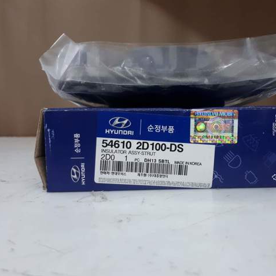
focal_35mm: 32
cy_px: 138
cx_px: 165
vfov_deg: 51.1
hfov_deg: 50.8
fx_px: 289
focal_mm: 3.6
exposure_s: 1/33
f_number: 1.9
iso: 200
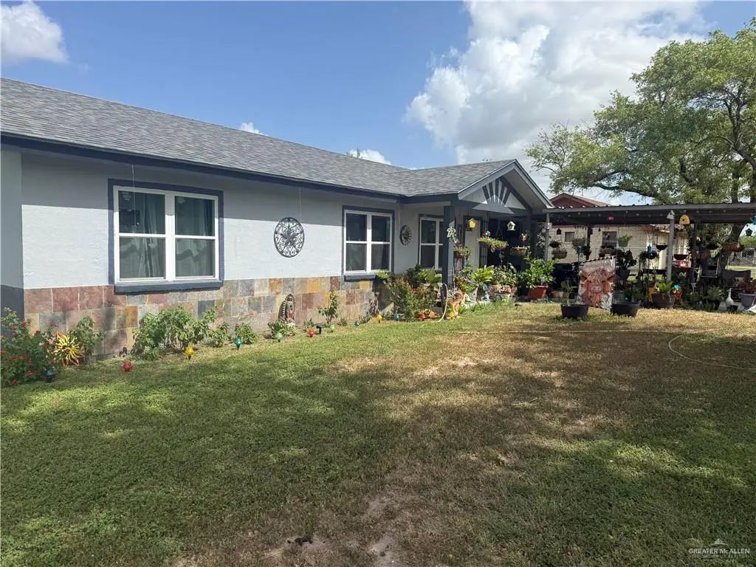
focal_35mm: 24
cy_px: 284
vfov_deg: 56.8
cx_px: 378
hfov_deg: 71.6
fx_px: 524
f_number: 1.78
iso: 80
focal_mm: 6.76
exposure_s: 1/4405
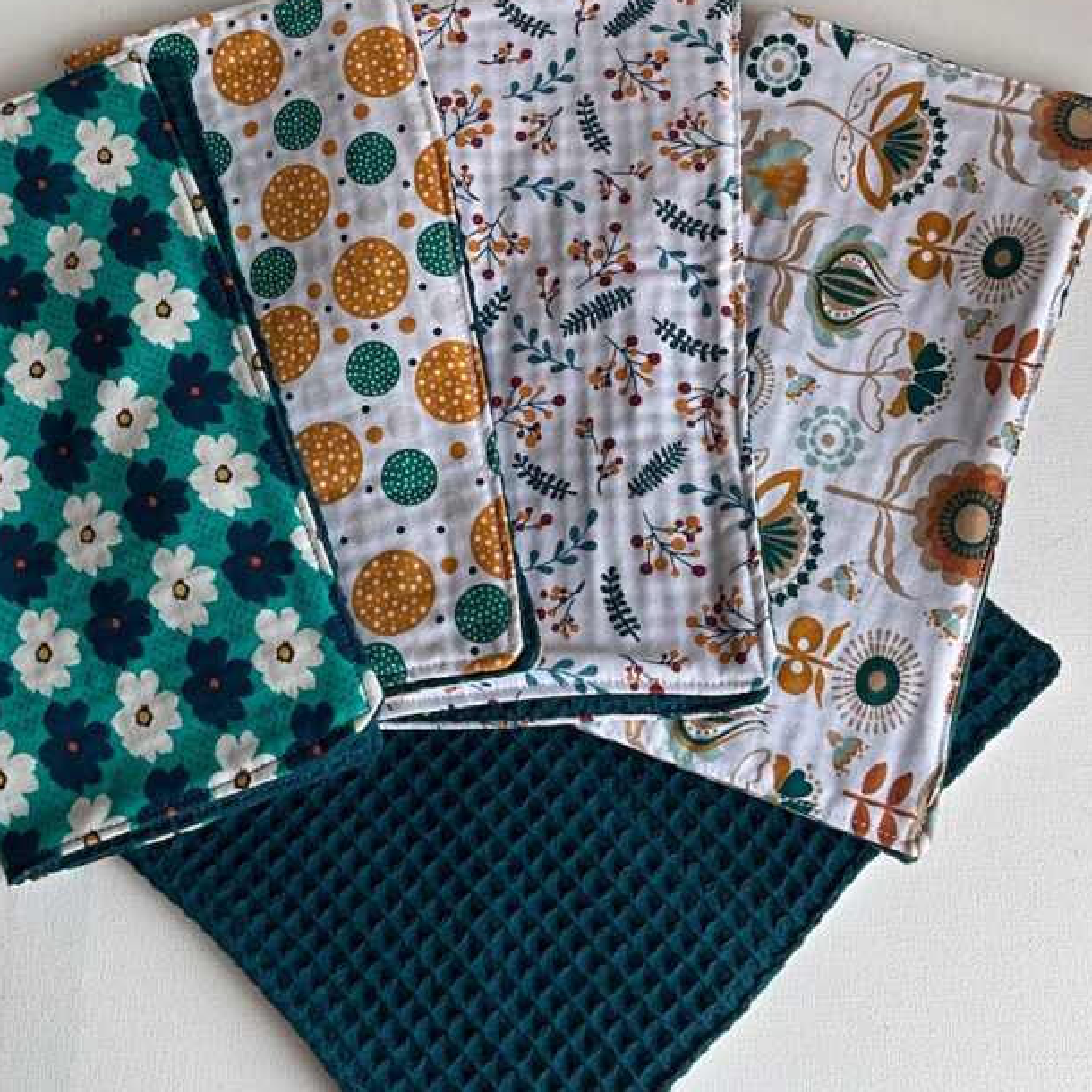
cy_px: 349
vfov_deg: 38.6
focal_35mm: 43
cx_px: 499
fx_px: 1535
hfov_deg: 39.1
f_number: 1.8
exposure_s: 1/446
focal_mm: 3
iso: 25
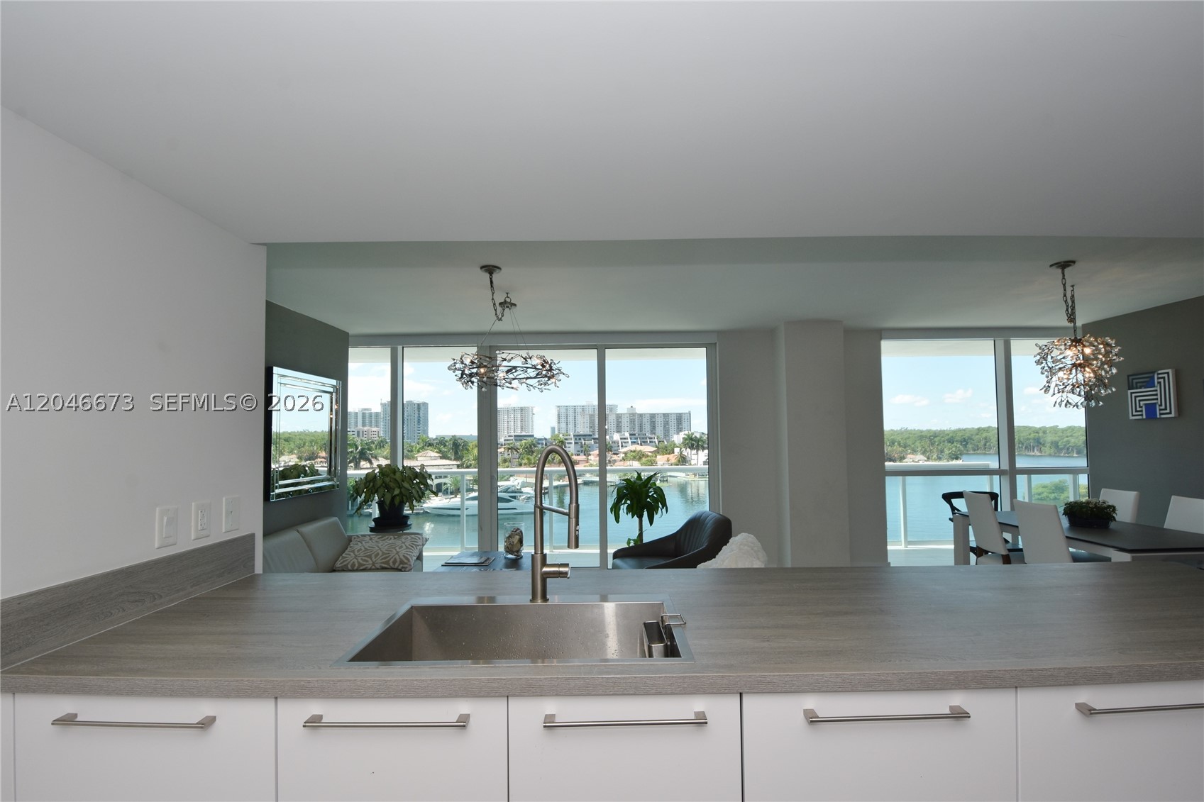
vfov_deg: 77.3
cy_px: 401
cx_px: 602
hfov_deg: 100.4
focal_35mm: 15
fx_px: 502
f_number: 7.1
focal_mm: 10
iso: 200
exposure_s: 1/200
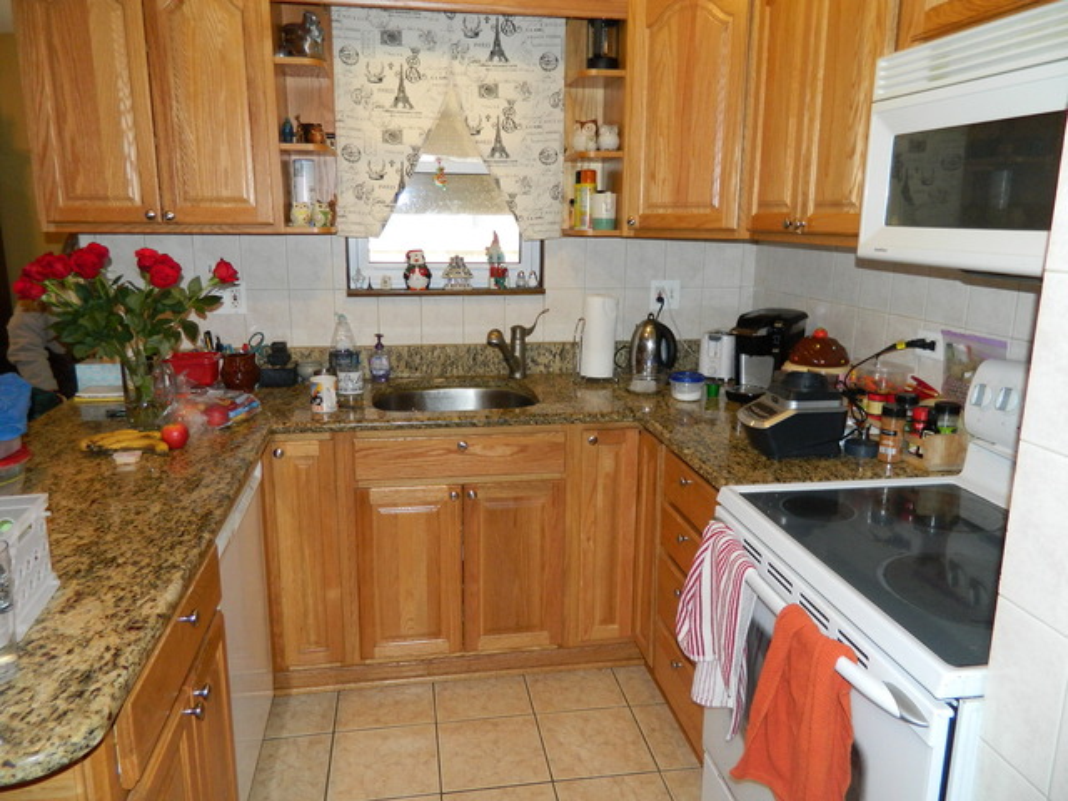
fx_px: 771
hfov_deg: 69.4
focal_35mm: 25
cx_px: 534
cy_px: 400
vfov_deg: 54.9
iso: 200
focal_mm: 4.5
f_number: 3.1
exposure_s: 1/30
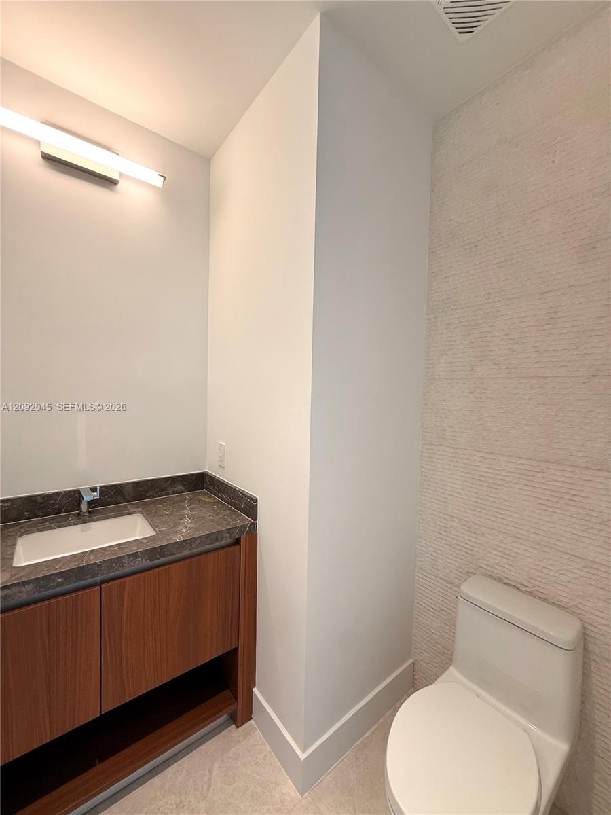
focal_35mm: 14
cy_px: 408
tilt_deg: -2.4
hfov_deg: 85.7
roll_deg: -1.7
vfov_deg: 102.1
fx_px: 329
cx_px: 306
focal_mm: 2.22
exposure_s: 1/120
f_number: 2.2
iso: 100
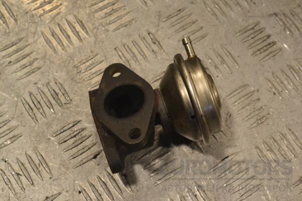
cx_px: 151
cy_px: 100
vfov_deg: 16.6
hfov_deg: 24.6
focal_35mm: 82
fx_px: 692
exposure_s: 1/500
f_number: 11
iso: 3200
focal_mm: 55
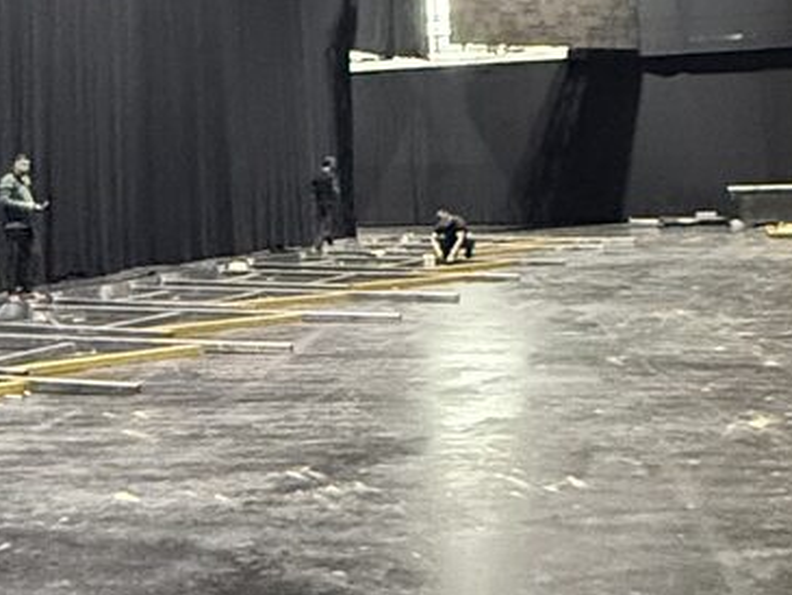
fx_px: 1579
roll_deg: +2.8
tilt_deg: +7.1
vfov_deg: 20.7
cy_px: 22
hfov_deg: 27.9
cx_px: 239
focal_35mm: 69
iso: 1600
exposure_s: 1/40
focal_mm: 2.22
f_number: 2.2
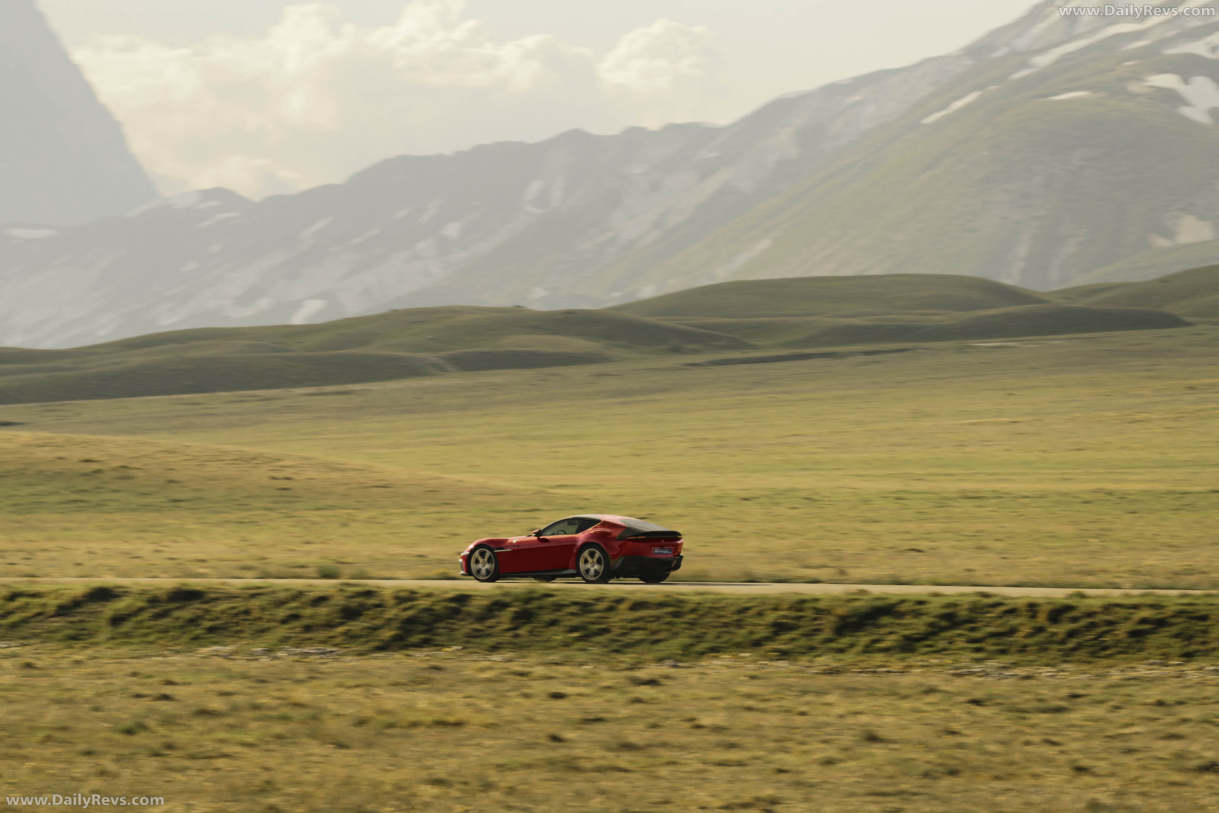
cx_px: 610
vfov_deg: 6.9
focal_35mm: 200
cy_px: 406
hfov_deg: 10.3
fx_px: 6772
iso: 250
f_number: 5
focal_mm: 200
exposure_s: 1/160
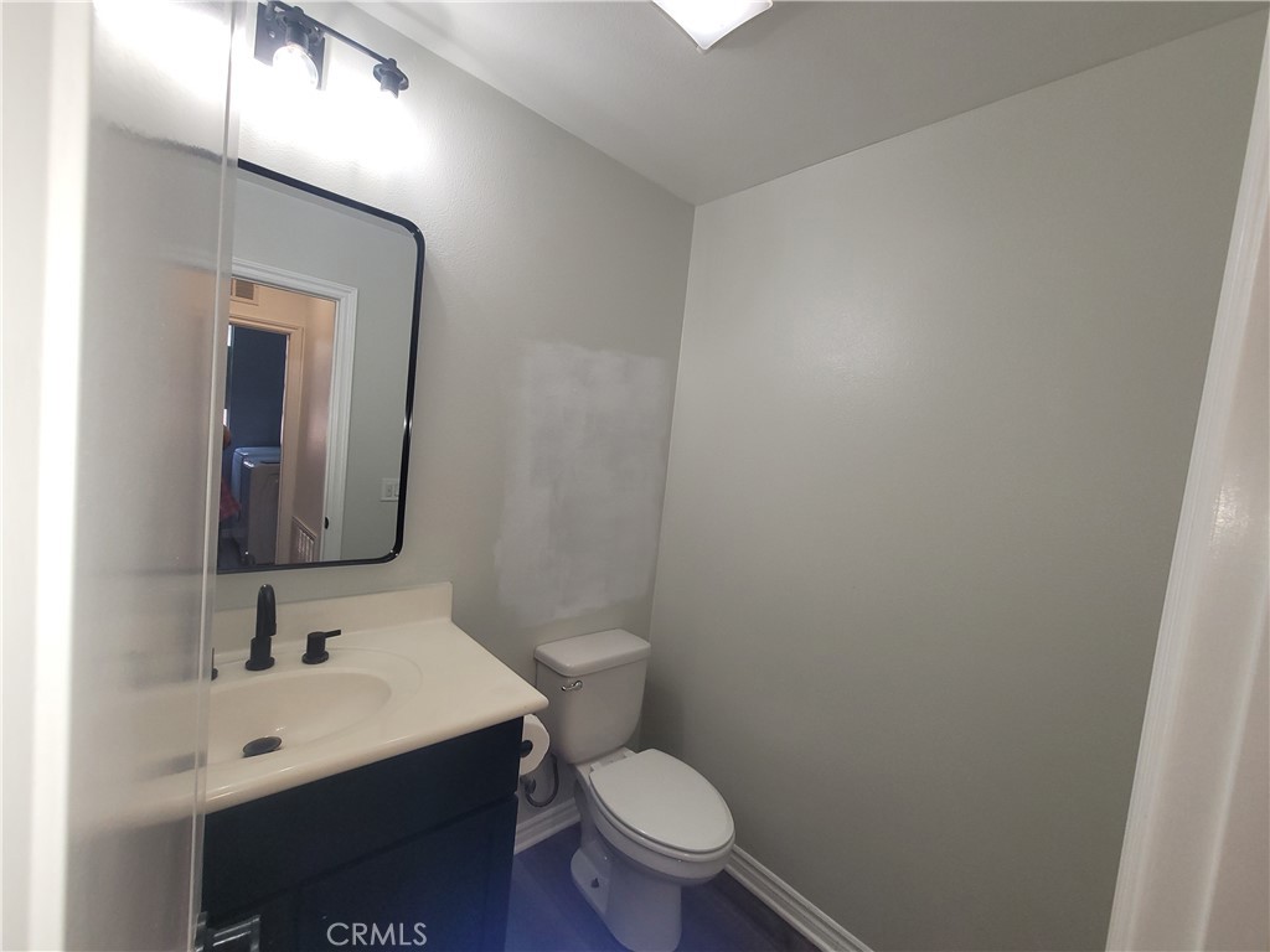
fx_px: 477
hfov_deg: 106.2
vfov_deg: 89.9
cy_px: 476
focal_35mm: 13
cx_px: 635
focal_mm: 2.2
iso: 80
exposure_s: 1/60
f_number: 2.2
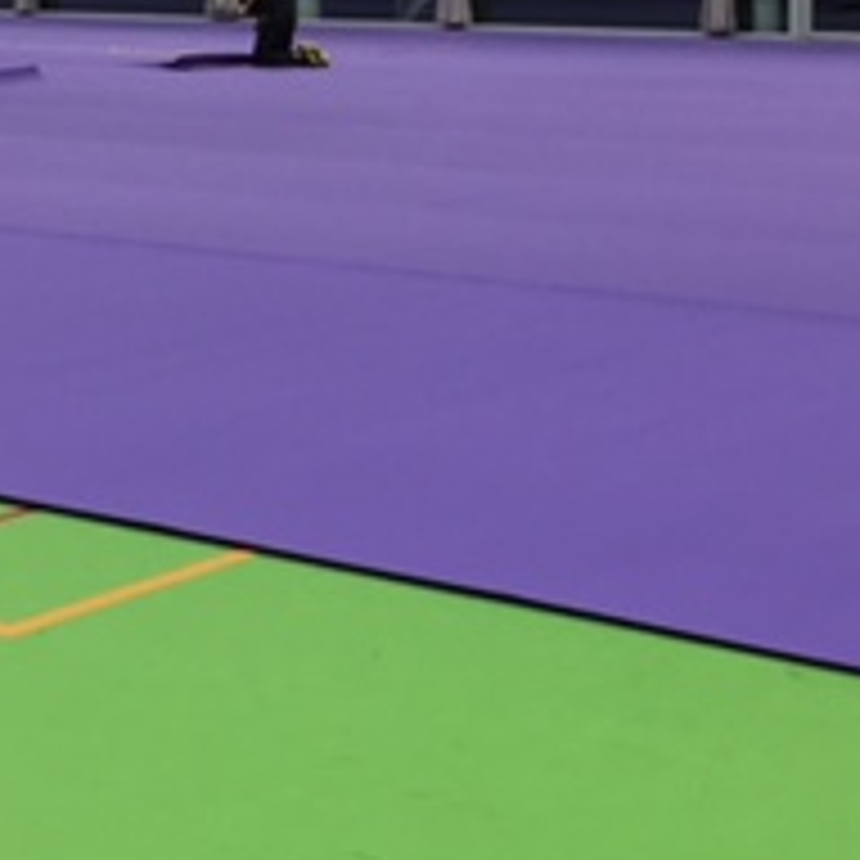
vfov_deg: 19.7
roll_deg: +0.3
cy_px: 59
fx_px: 2417
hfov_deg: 20.2
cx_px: 423
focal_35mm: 86
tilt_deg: -5.0
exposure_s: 1/30
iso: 125
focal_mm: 4.15
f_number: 2.2
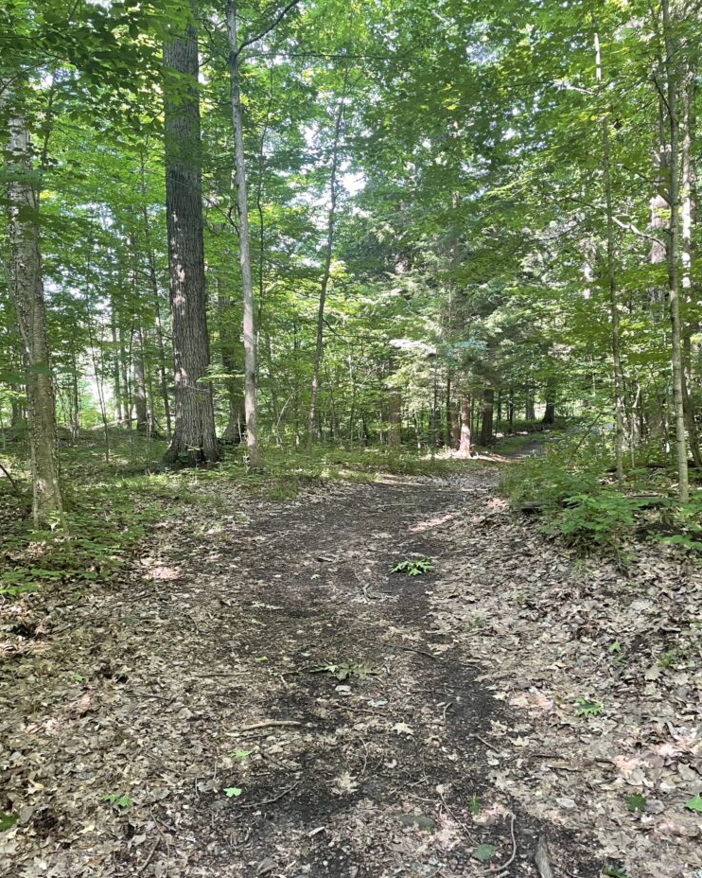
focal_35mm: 28
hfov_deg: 51.5
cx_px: 350
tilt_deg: -8.0
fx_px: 727
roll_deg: +2.3
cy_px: 474
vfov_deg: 62.1
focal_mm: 4.2
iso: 125
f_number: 1.6
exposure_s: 1/62
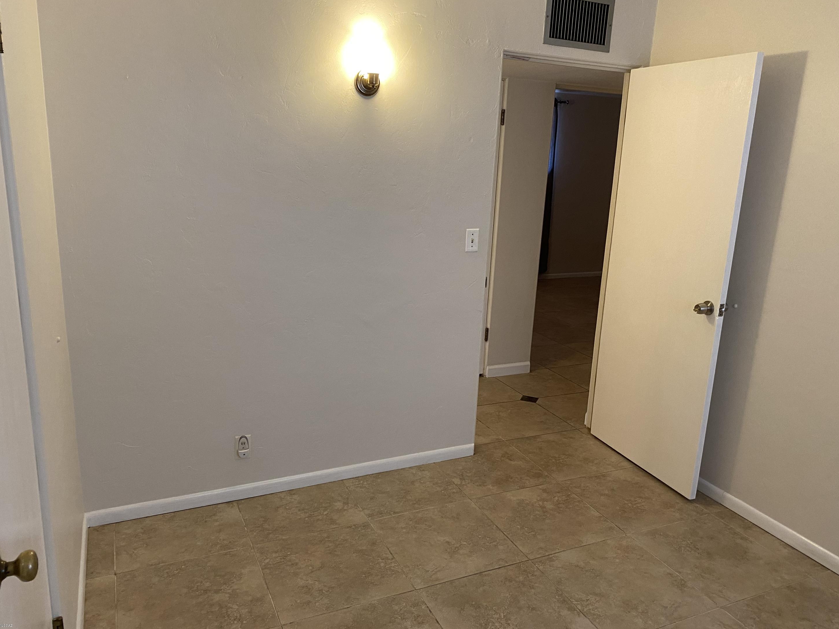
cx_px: 421
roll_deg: -2.5
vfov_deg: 51.4
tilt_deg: -14.4
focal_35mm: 27
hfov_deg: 65.3
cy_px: 319
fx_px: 654
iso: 250
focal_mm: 4.25
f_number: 1.8
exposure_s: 1/60
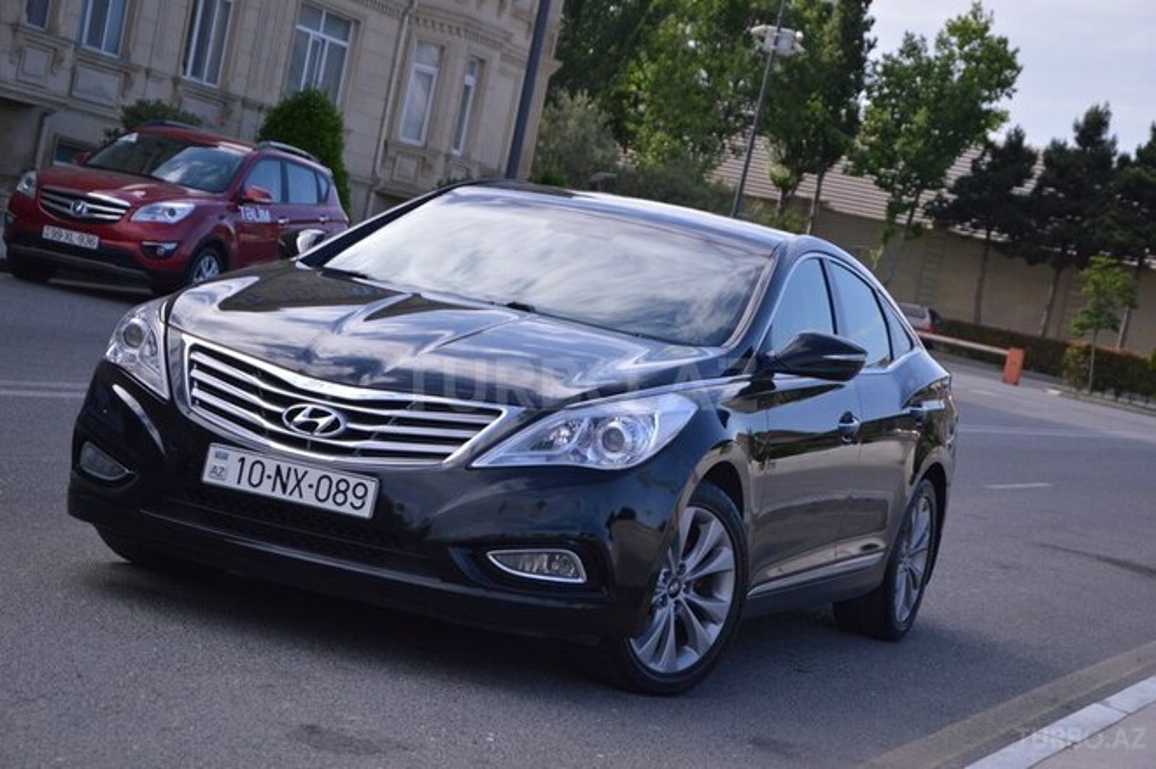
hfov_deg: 23.4
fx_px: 2791
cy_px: 384
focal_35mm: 87
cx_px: 578
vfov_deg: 15.7
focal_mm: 58
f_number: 5.6
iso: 800
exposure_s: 1/2500
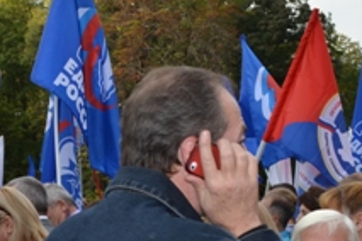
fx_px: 1046
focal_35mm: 104
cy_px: 163
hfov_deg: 18.5
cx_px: -89
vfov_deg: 13.1
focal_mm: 20
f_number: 6.3
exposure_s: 1/160
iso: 100
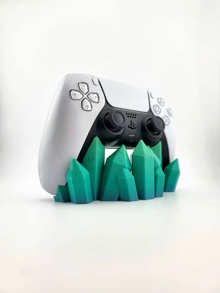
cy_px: 146
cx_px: 110
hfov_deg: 56.8
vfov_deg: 71.6
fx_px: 203
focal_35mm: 24
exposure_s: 1/526
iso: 40
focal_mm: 5
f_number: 1.8
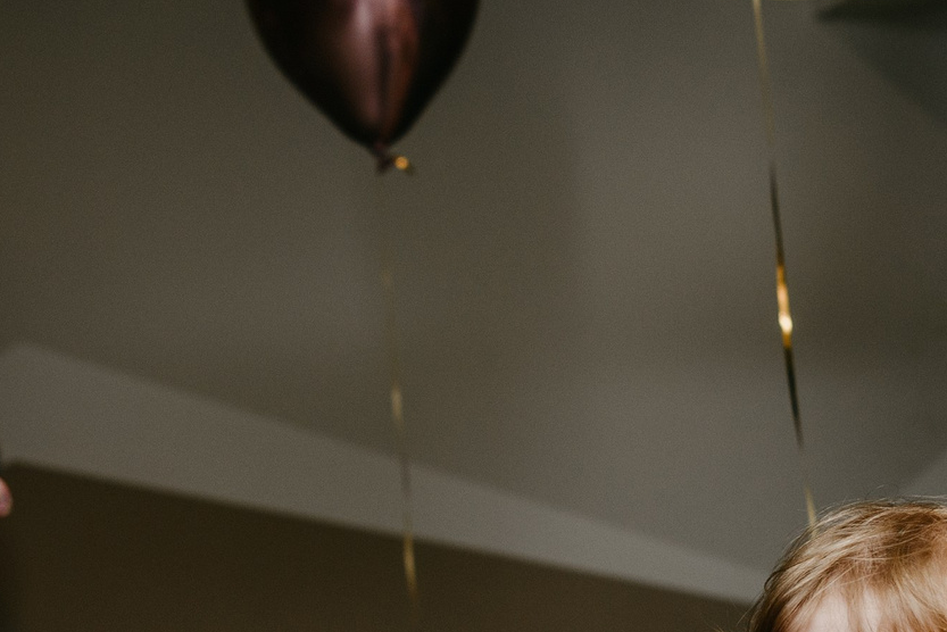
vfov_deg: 11.7
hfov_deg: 17.9
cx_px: 568
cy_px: 849
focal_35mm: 114
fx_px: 3000
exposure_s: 1/160
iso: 125
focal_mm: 34
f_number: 3.5
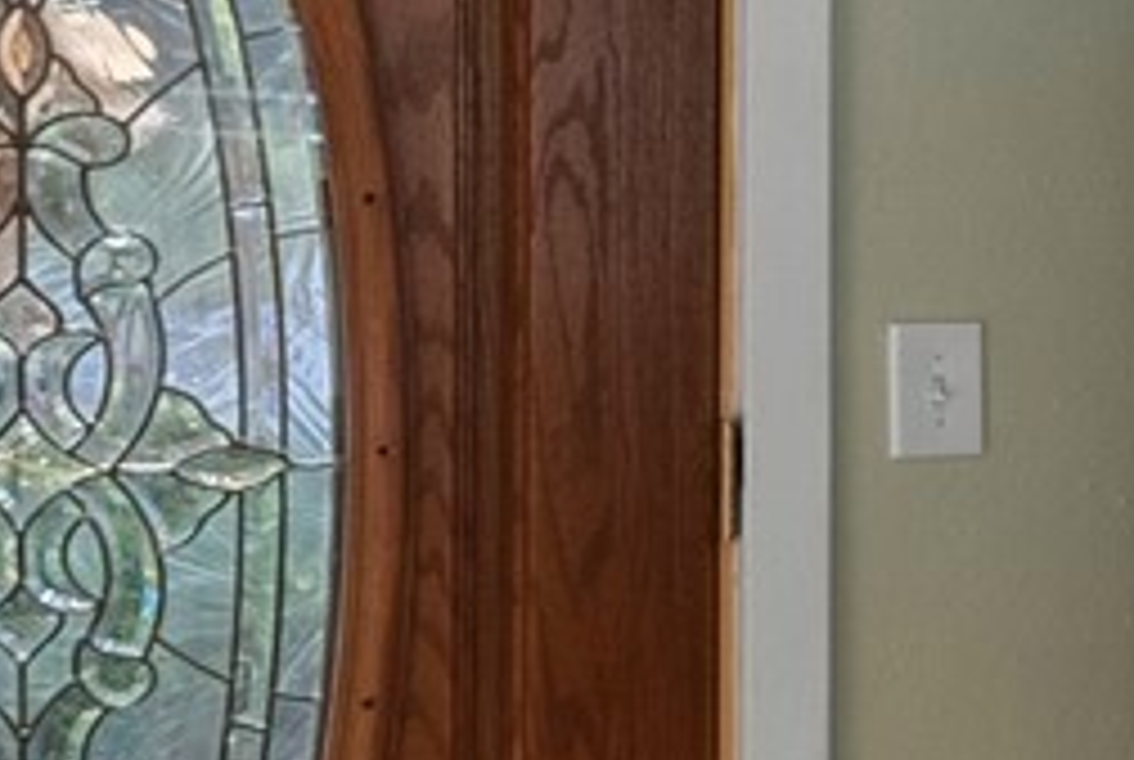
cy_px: 382
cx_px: 2923
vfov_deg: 14.6
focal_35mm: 94
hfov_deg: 13.5
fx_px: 2966
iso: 400
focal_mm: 14
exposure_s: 1/15
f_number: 2.8
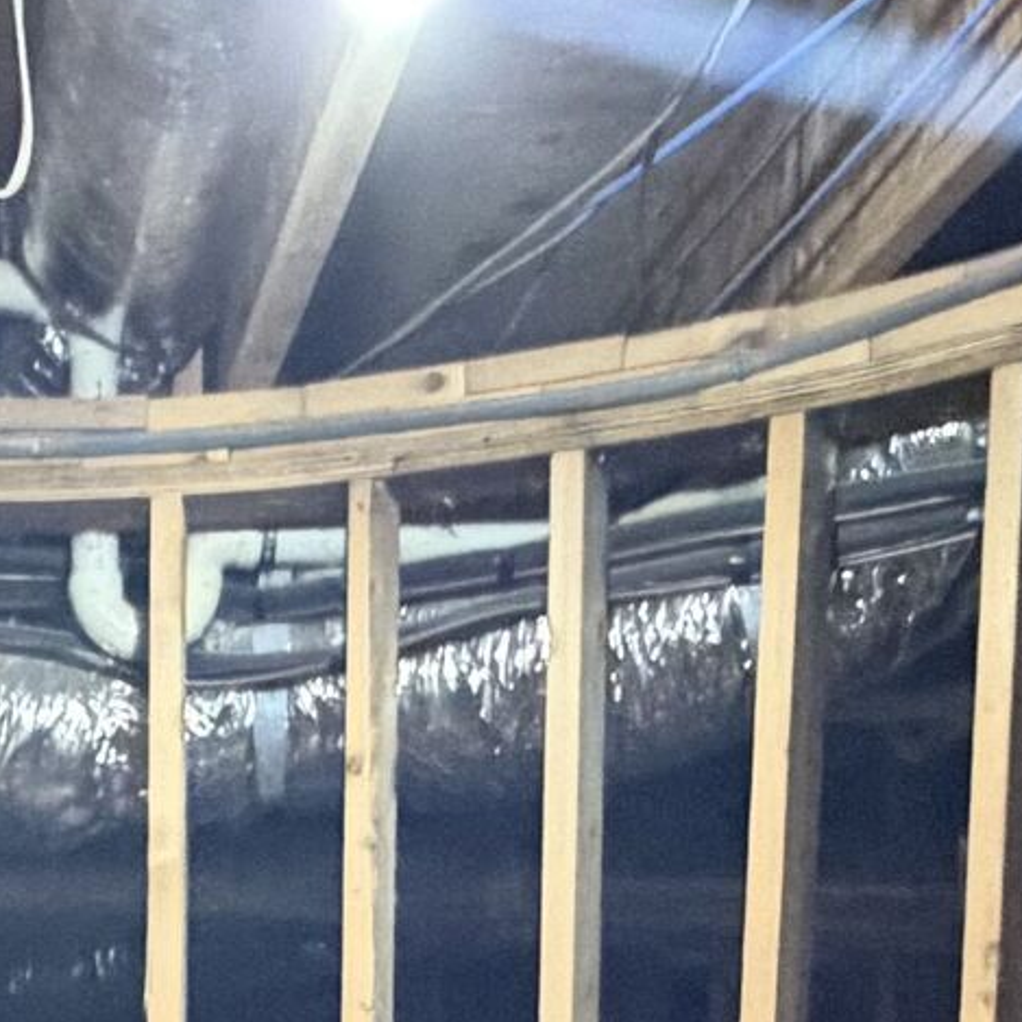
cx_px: -183
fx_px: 2706
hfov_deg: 20.1
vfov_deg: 18.4
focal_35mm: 81
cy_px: 1621
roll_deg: +1.1
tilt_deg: -5.8
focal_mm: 2.22
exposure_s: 1/30
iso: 1600
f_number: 2.2
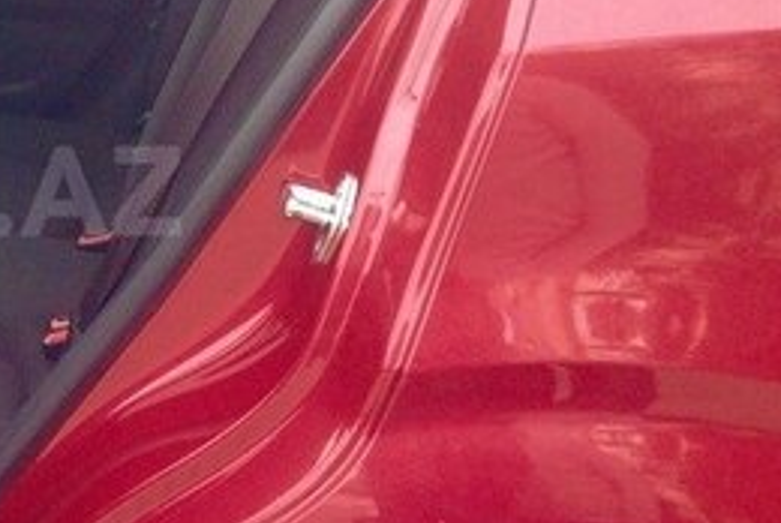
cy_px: 191
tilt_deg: -18.8
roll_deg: +9.0
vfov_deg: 15.7
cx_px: -126
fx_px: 1890
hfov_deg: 21.8
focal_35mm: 87
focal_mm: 4.12
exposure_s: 1/120
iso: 80
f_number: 2.4
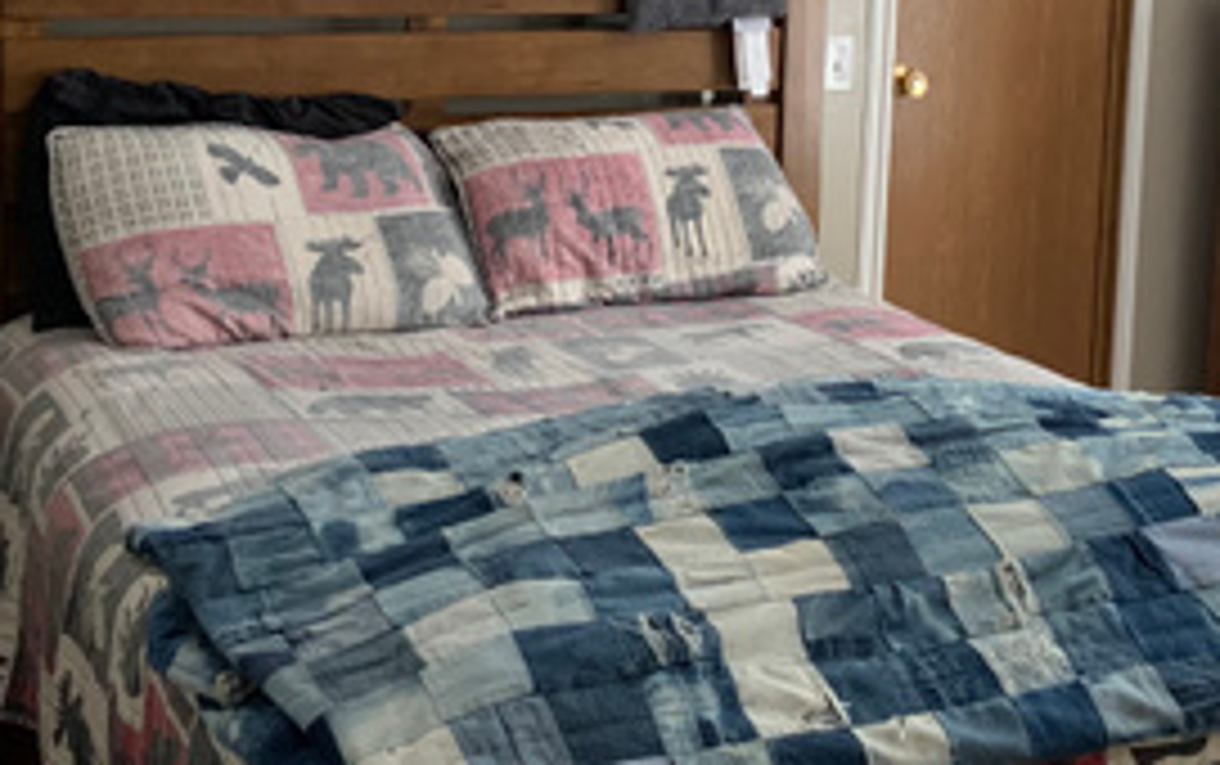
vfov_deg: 19.8
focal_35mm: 65
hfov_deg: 31.3
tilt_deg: -6.8
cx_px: 788
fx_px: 2163
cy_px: 148
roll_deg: -2.1
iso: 250
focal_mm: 4.25
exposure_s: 1/60
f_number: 1.8
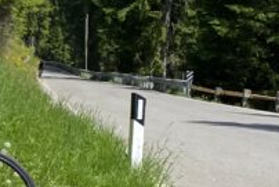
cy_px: 57
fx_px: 1062
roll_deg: -2.7
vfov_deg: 10.0
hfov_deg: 12.7
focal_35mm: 137
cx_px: -319
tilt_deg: -3.4
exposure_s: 1/2222
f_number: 1.8
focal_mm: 4.25
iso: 32
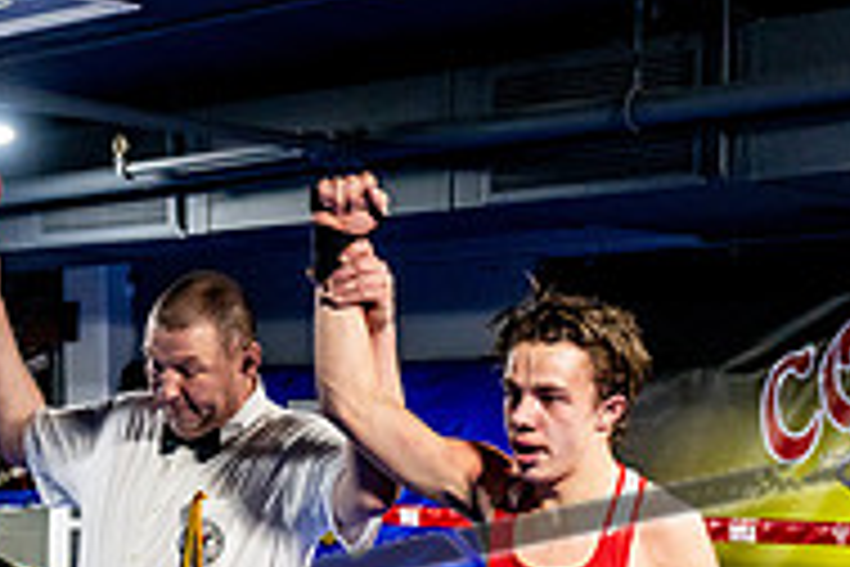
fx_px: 2030
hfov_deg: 23.6
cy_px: 632
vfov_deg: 15.4
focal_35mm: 86
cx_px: 306
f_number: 2.8
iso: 5000
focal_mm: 28
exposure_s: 1/800
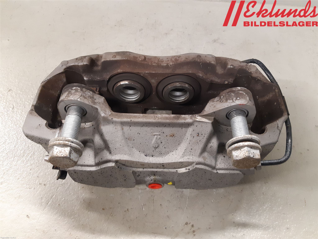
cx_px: 159
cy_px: 120
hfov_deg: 67.3
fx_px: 239
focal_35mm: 26
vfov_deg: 53.1
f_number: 1.7
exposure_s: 1/33
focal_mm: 3.93
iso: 200
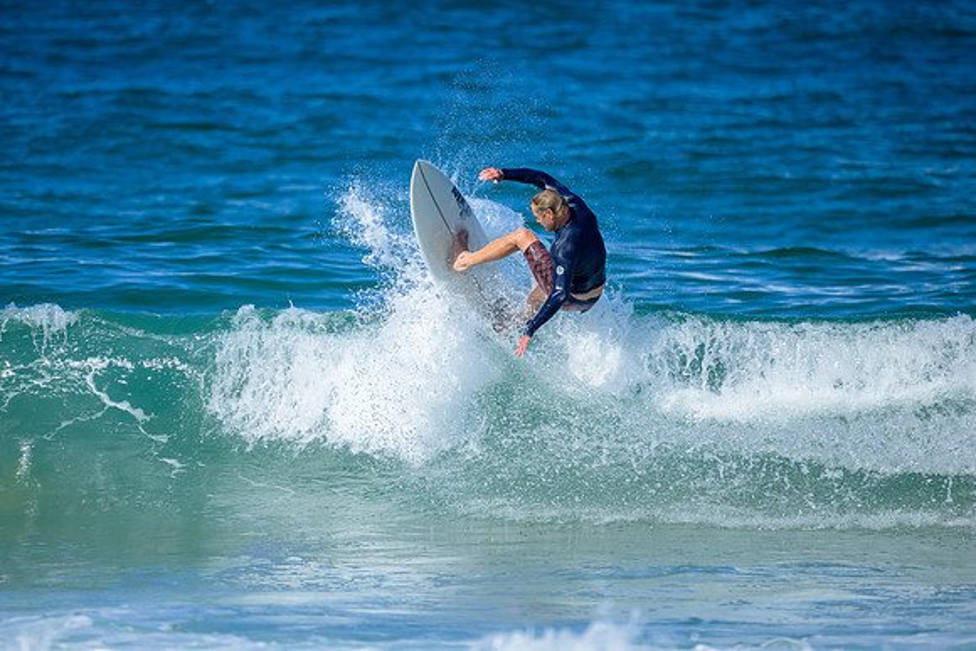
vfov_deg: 1.7
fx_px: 21693
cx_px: 488
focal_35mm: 800
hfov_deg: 2.6
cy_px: 326
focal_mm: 800
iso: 400
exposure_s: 1/2500
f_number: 6.3
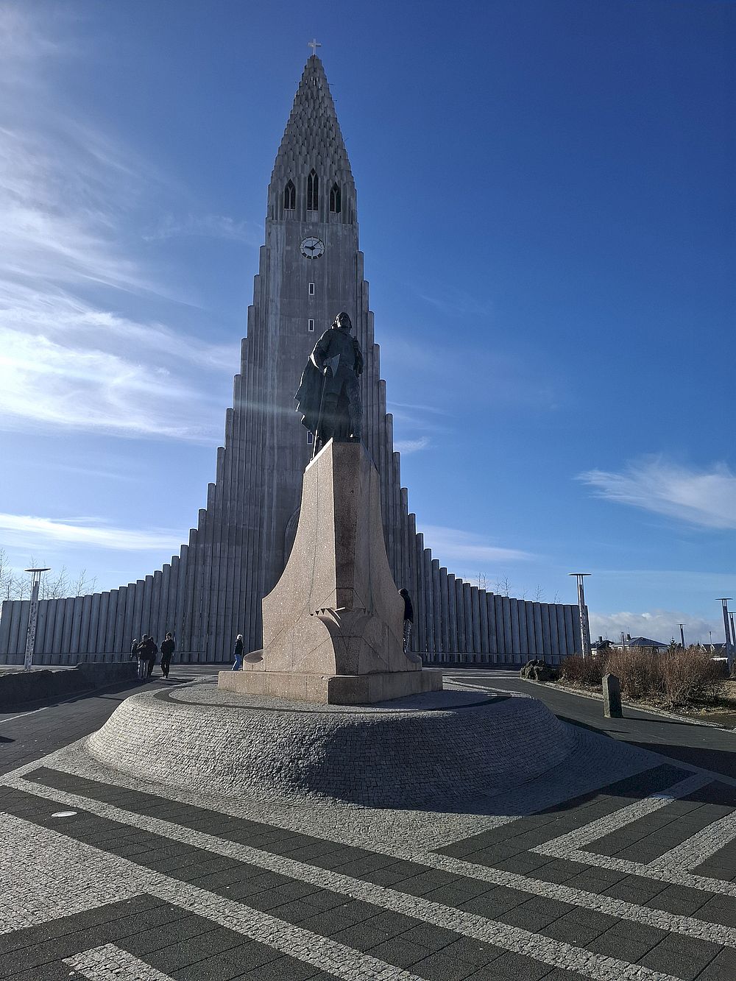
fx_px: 652
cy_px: 490
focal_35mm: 23
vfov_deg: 73.9
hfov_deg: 58.9
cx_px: 368
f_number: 1.8
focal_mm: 5.54
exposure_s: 1/2513
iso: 50
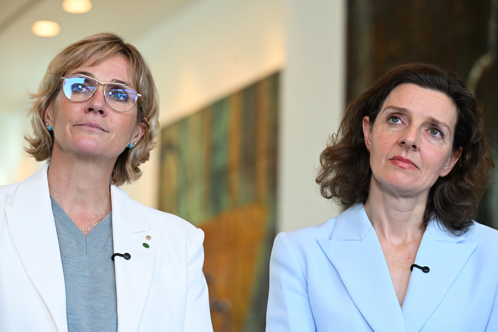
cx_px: 249
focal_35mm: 125
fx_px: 1729
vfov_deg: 11.0
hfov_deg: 16.4
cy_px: 166
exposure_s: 1/320
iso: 5000
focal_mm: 125
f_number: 5
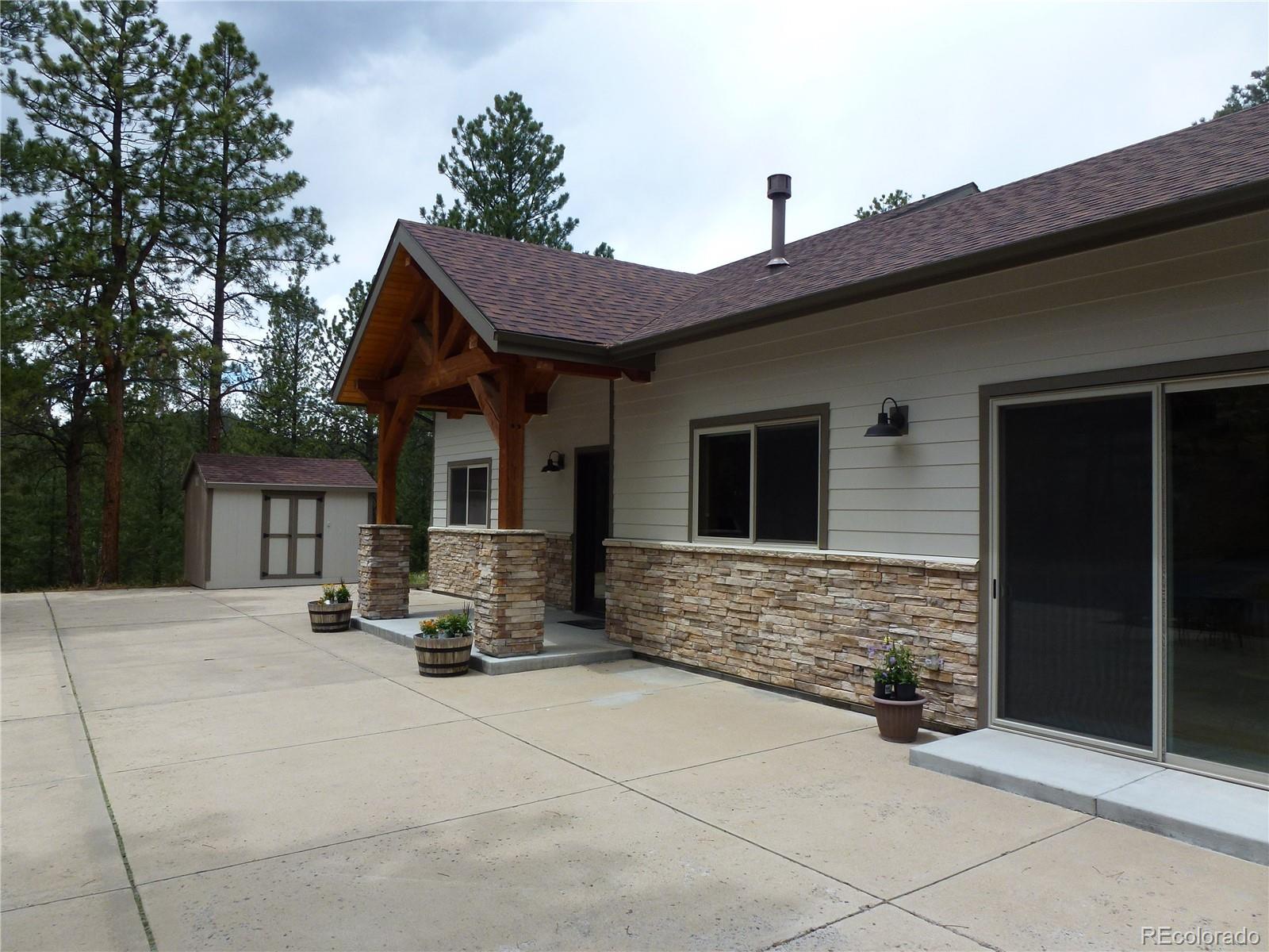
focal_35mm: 24
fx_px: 880
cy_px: 476
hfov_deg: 71.6
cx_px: 634
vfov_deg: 56.8
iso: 100
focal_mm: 4.3
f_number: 4
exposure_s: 1/500
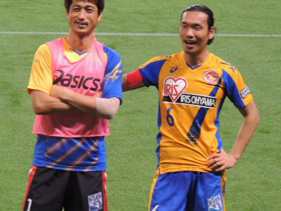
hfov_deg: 6.6
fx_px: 2435
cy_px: 122
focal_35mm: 300
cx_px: 167
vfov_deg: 5.0
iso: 560
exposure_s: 1/50
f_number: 4.6
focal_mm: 40.1
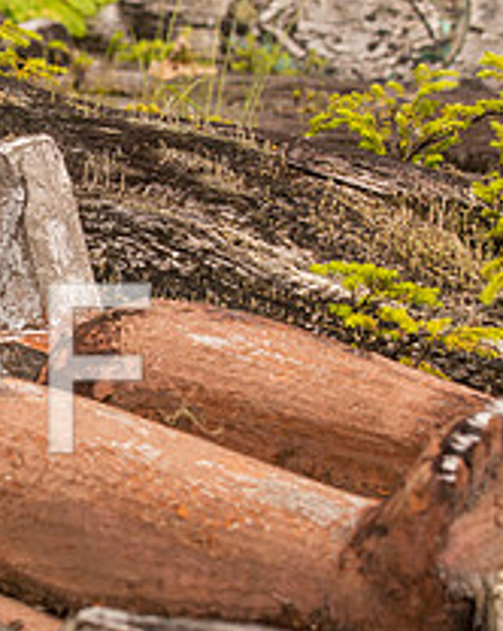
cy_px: 369
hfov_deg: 7.1
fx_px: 4007
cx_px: -282
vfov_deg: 9.0
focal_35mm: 215
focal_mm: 82
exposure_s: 1/1500
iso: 200
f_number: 4.8
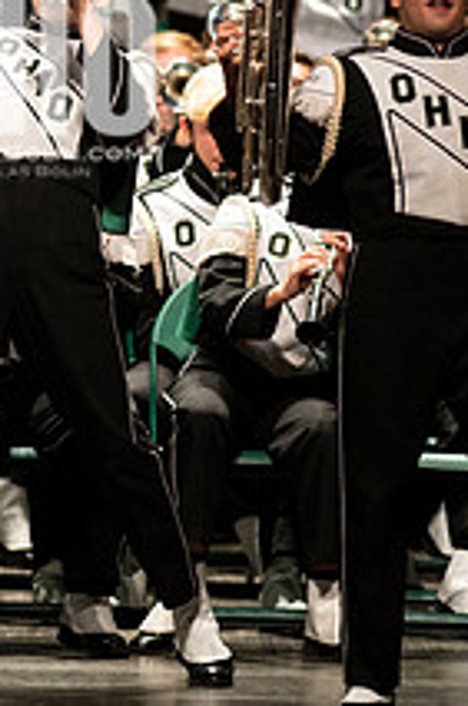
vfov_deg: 3.3
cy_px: 83
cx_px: 8
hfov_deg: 2.2
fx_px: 12442
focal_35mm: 635
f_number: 2.8
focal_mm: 300
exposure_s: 1/500
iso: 3200
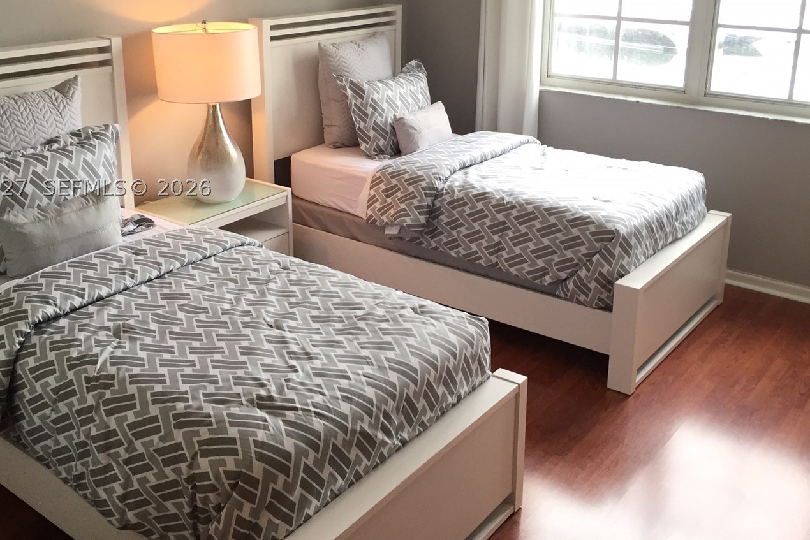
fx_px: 855
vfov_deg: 34.8
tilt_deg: -18.4
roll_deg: -1.0
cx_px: 406
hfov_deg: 50.7
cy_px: 187
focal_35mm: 38
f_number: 2.2
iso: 32
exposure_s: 1/30
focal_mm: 4.15
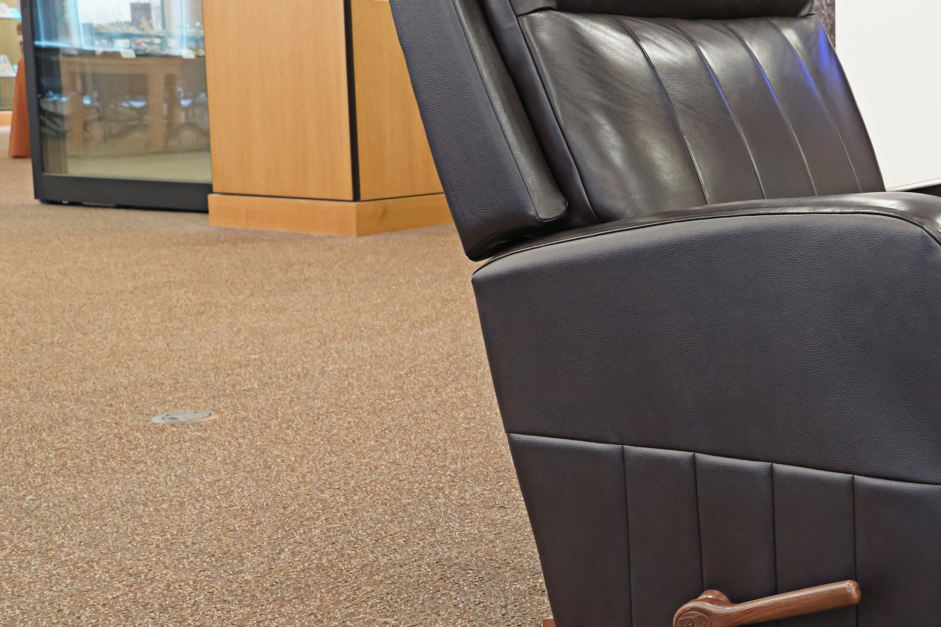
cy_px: 259
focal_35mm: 61
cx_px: 942
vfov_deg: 22.2
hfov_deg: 30.5
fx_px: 1594
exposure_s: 1/20
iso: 1600
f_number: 5.6
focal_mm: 20
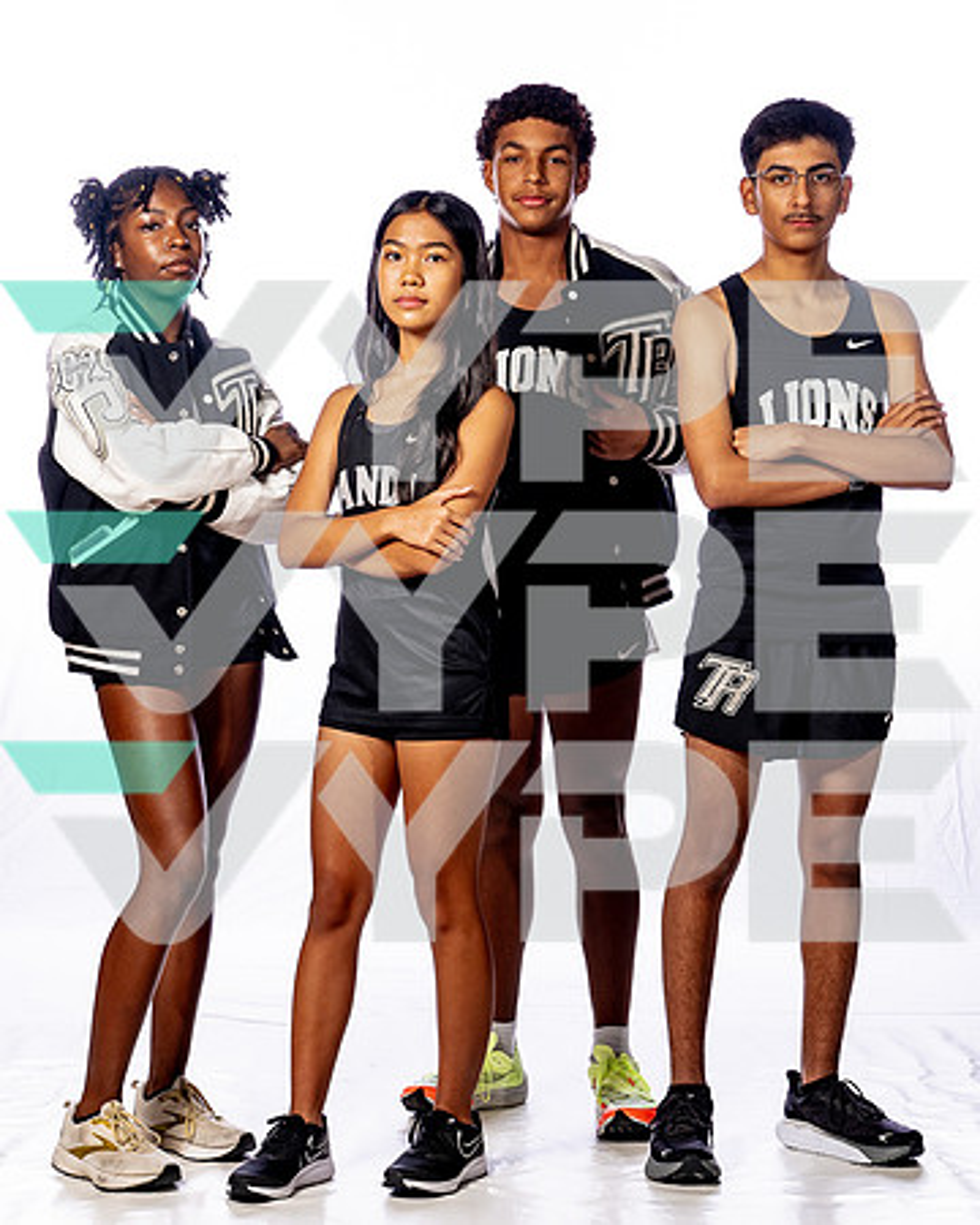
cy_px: 631
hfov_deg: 17.4
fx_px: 3195
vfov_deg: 21.7
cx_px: 471
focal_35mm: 88
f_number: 7.1
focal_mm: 57
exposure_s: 1/250
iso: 250
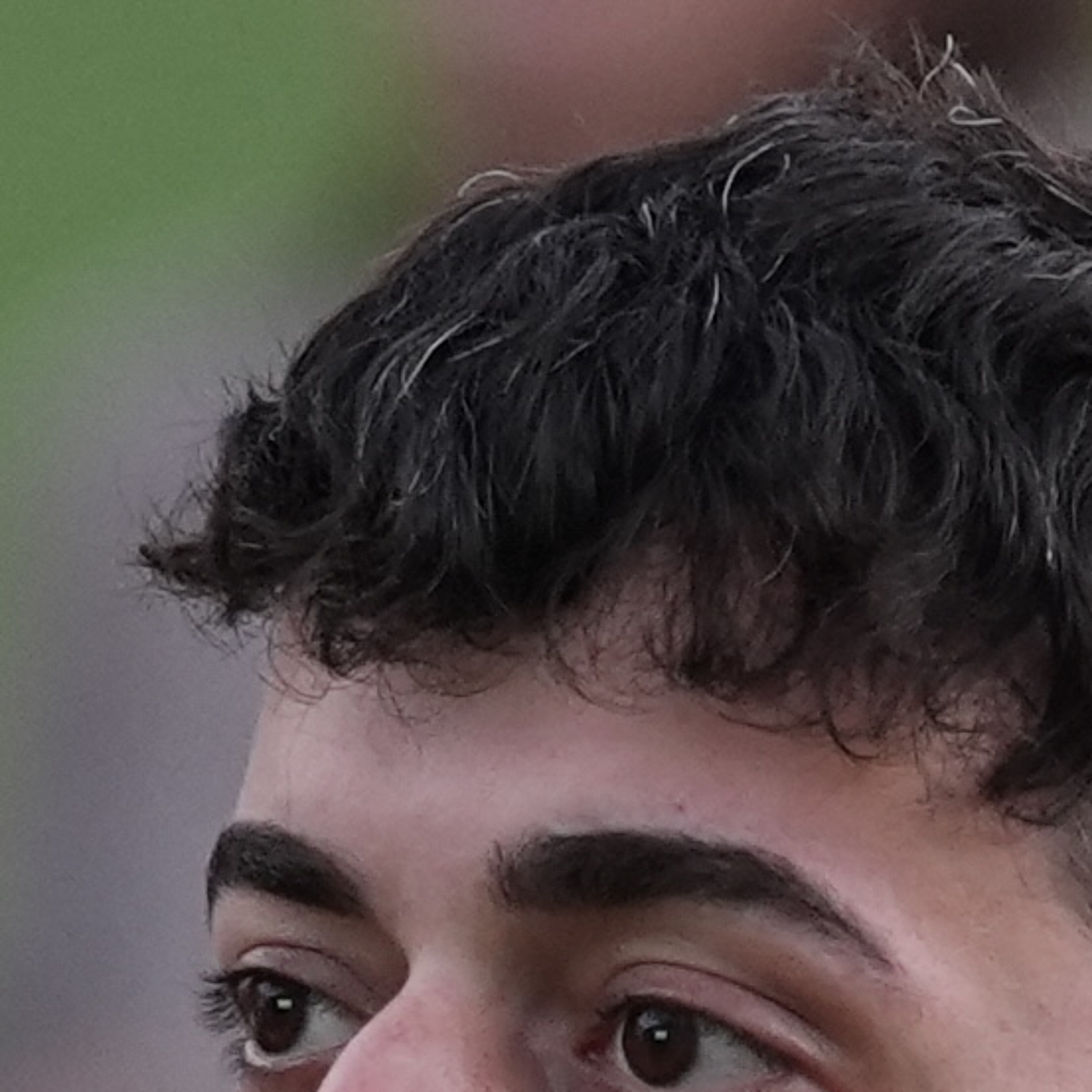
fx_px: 57319
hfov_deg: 1.1
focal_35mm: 1606
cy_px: 1638
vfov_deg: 1.1
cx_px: 711
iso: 1000
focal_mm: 184
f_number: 2.8
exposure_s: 1/250
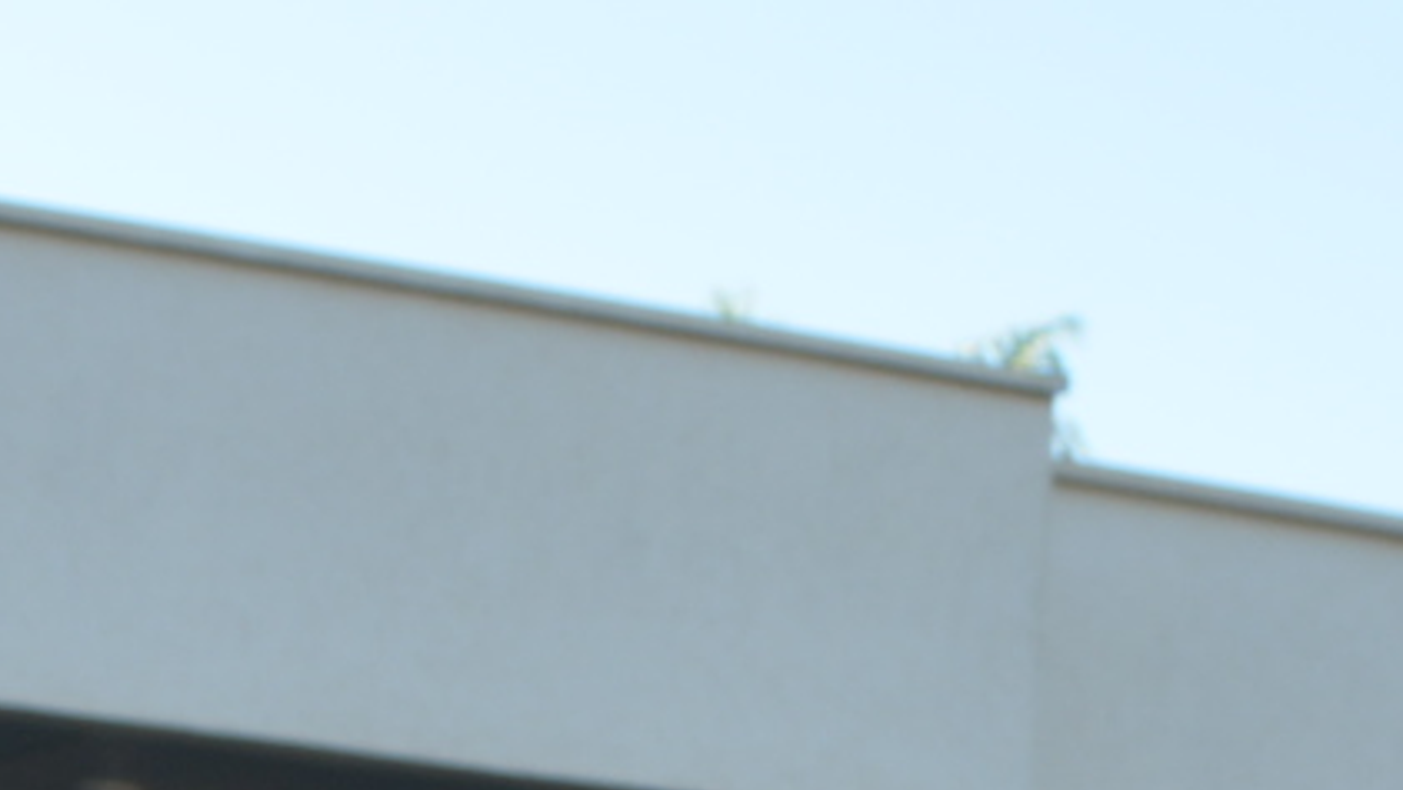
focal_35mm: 201
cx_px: 160
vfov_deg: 5.4
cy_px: 2897
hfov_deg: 10.7
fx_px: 7479
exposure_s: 1/200
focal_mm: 18
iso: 100
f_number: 5.6
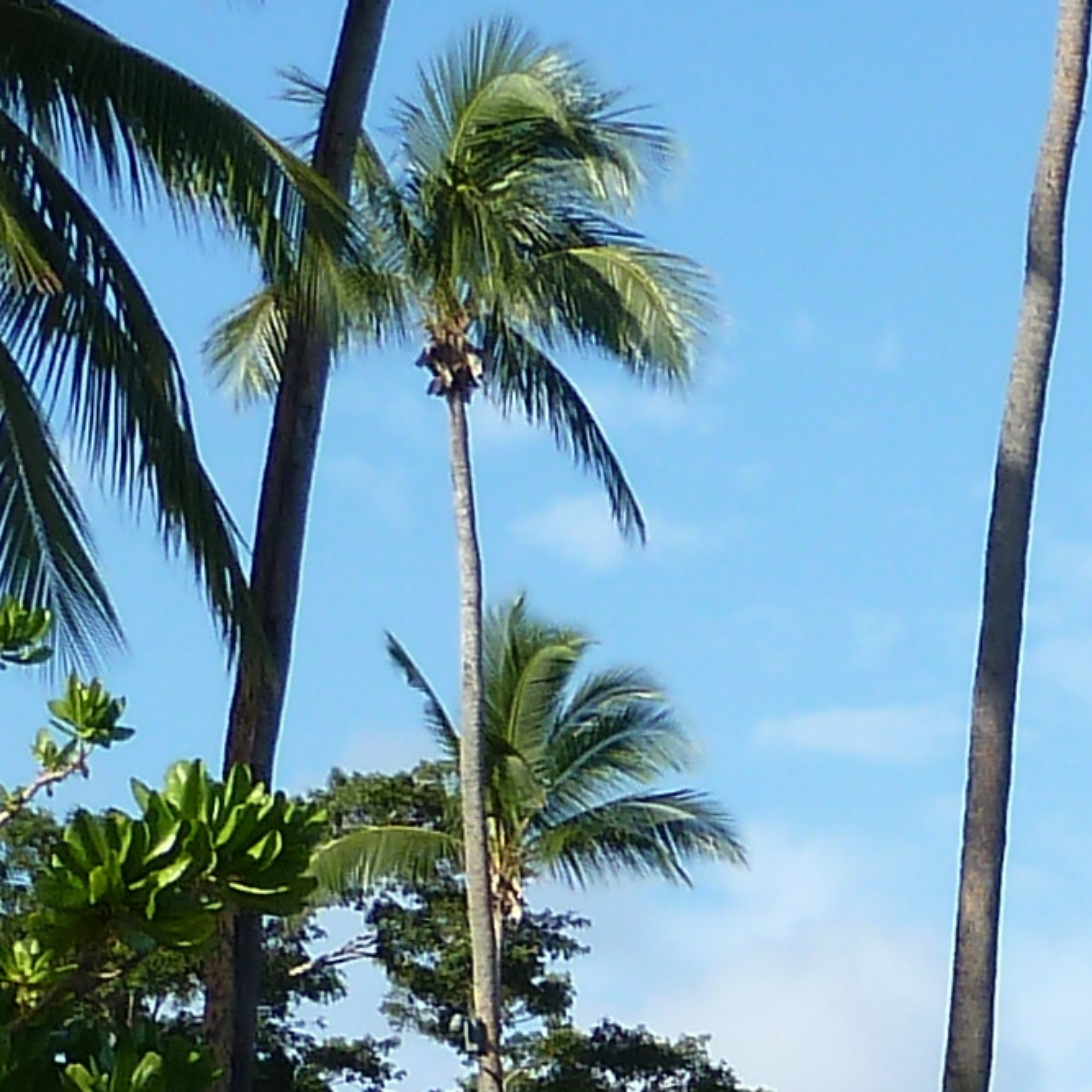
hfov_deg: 7.9
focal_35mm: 212
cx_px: 2122
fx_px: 7566
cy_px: 2312
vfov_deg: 7.8
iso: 80
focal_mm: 6.5
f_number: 4
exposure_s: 1/400
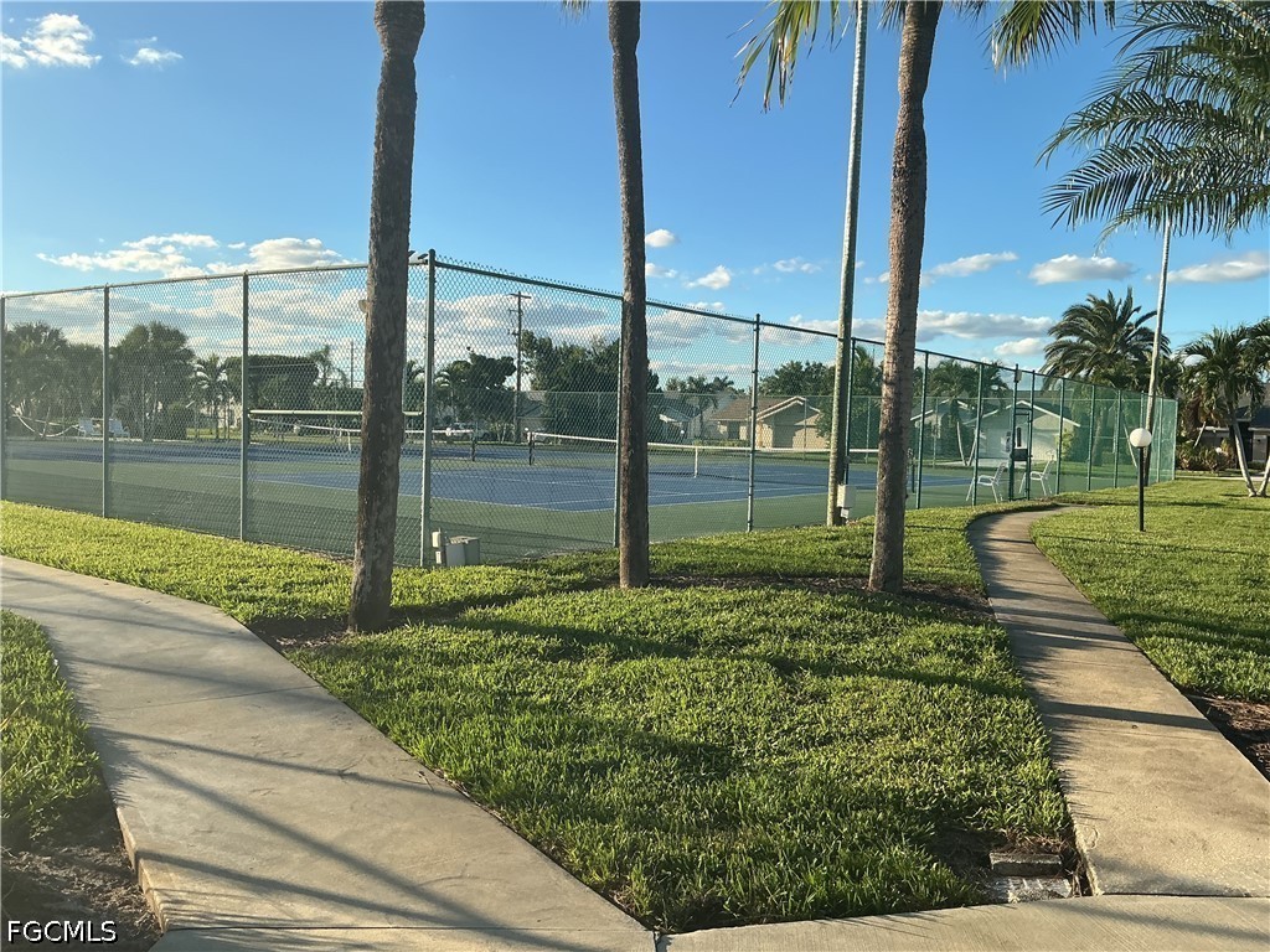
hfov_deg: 61.7
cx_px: 635
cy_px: 476
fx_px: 1064
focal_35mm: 29
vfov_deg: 48.2
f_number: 1.8
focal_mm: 3
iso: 25
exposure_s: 1/1311
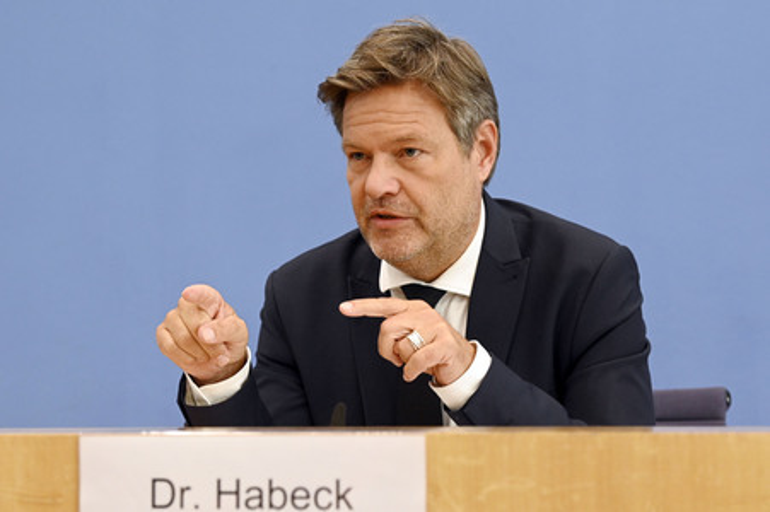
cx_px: 385
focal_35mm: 75
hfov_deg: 27.0
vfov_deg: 18.2
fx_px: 1603
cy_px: 256
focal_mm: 75
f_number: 5
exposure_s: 1/1000
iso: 3200
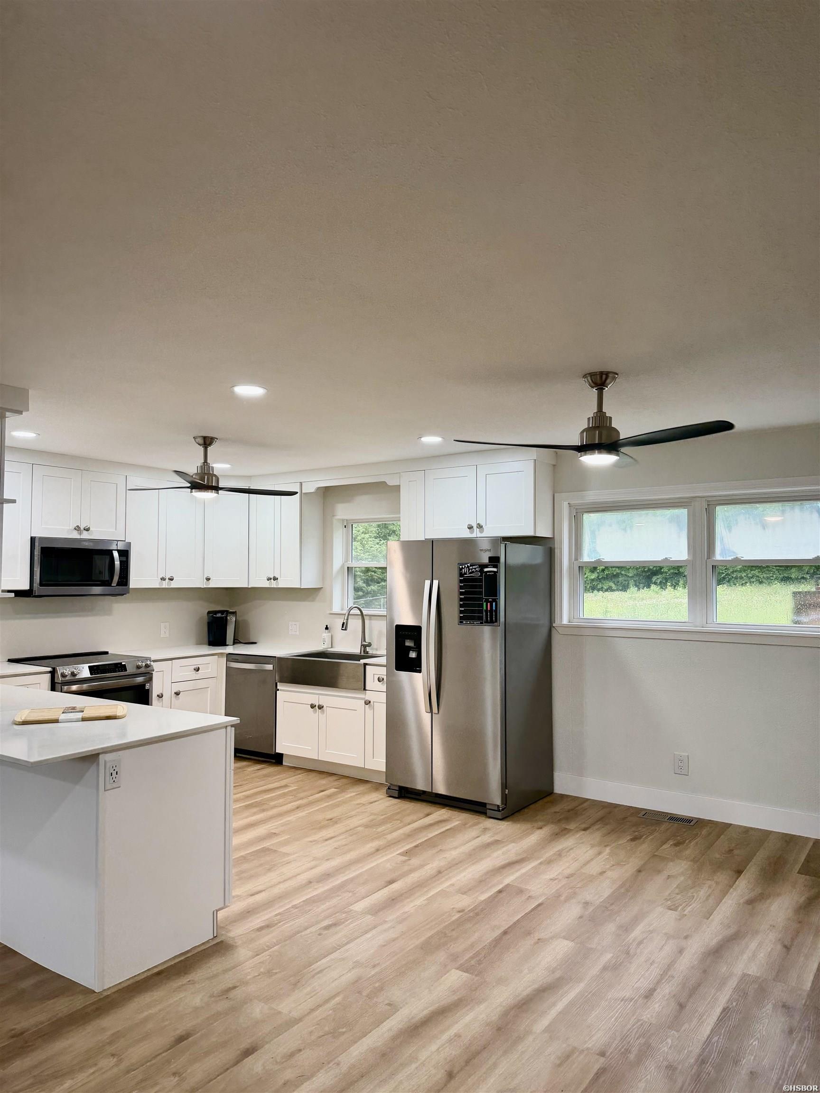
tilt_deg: +1.4
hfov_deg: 56.8
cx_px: 410
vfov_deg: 71.6
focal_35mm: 24
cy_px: 546
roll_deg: -0.4
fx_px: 758
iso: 100
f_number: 1.78
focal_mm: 6.76
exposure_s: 1/120
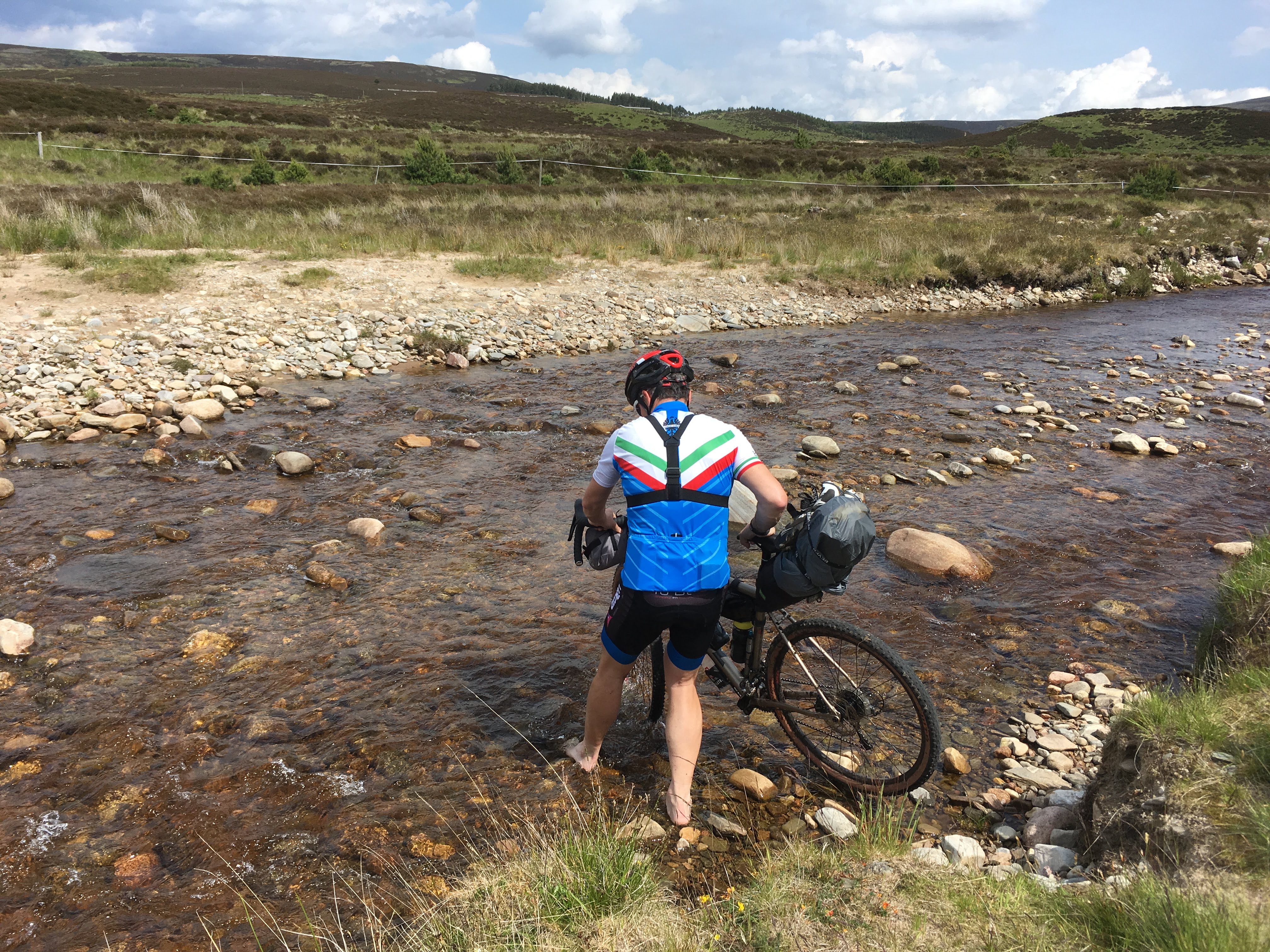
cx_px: 635
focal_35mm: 29
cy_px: 476
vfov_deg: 48.2
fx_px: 1064
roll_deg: -1.9
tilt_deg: -14.6
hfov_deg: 61.7
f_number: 2.2
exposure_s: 1/1876
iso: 25
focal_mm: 4.15
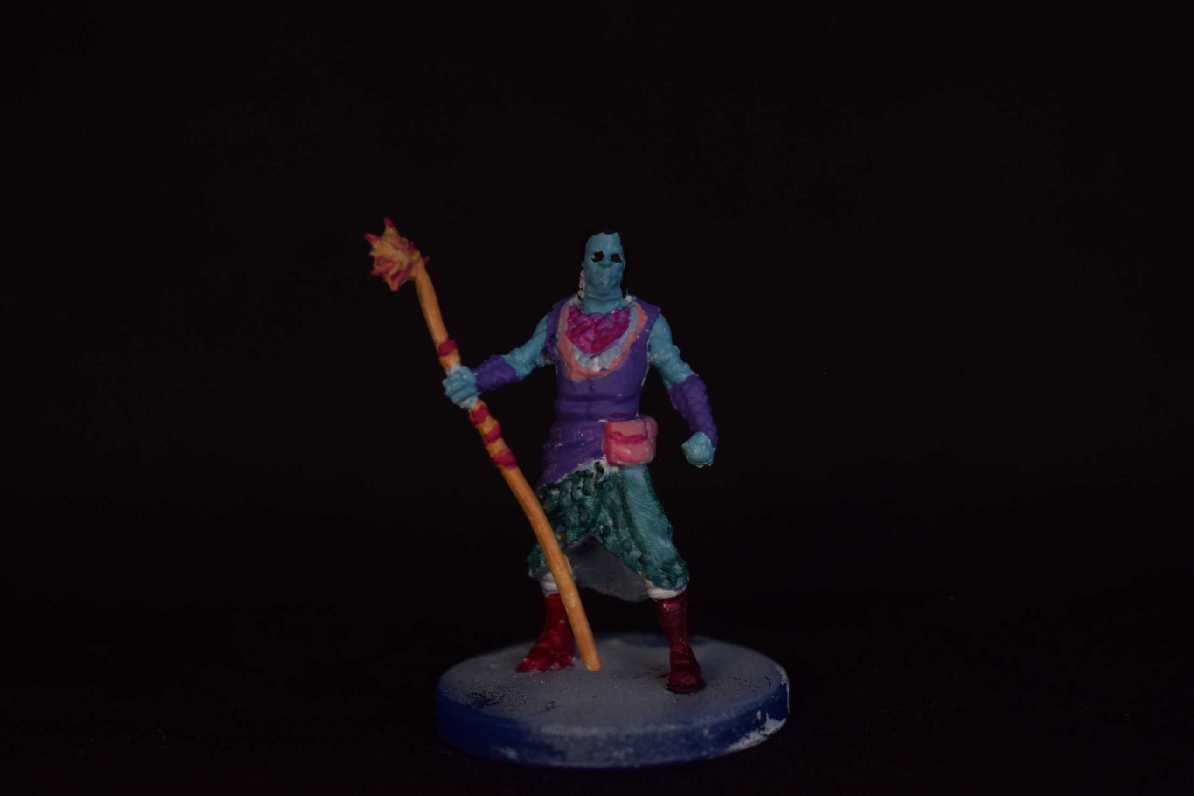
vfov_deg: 16.6
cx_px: 597
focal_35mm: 82
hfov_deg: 24.6
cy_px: 398
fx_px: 2736
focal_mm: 55
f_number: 5.6
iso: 400
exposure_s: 1/30
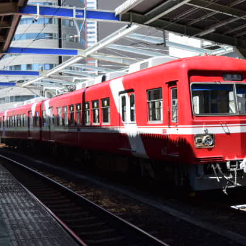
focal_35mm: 55
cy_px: 121
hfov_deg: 30.9
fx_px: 442
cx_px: 164
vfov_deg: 31.1
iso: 100
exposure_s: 1/500
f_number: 5
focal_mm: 28
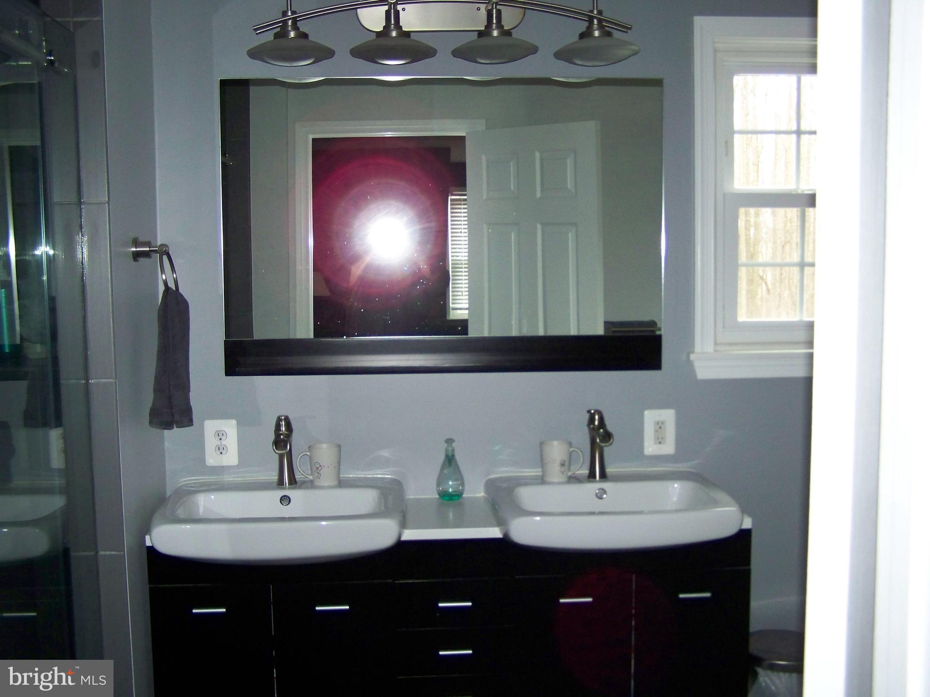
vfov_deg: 37.7
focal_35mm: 38
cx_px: 465
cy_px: 348
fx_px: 1021
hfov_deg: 49.0
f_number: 2.8
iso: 200
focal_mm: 6.3
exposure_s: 1/30
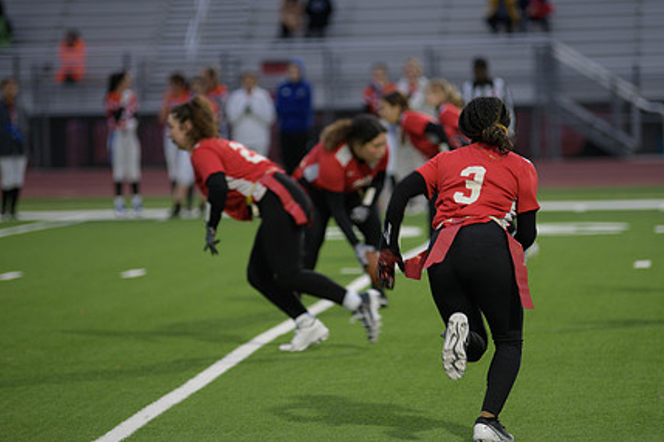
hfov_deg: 9.2
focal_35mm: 223
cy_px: 206
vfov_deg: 6.2
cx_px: 388
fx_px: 4113
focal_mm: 165
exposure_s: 1/200
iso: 360
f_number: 2.8
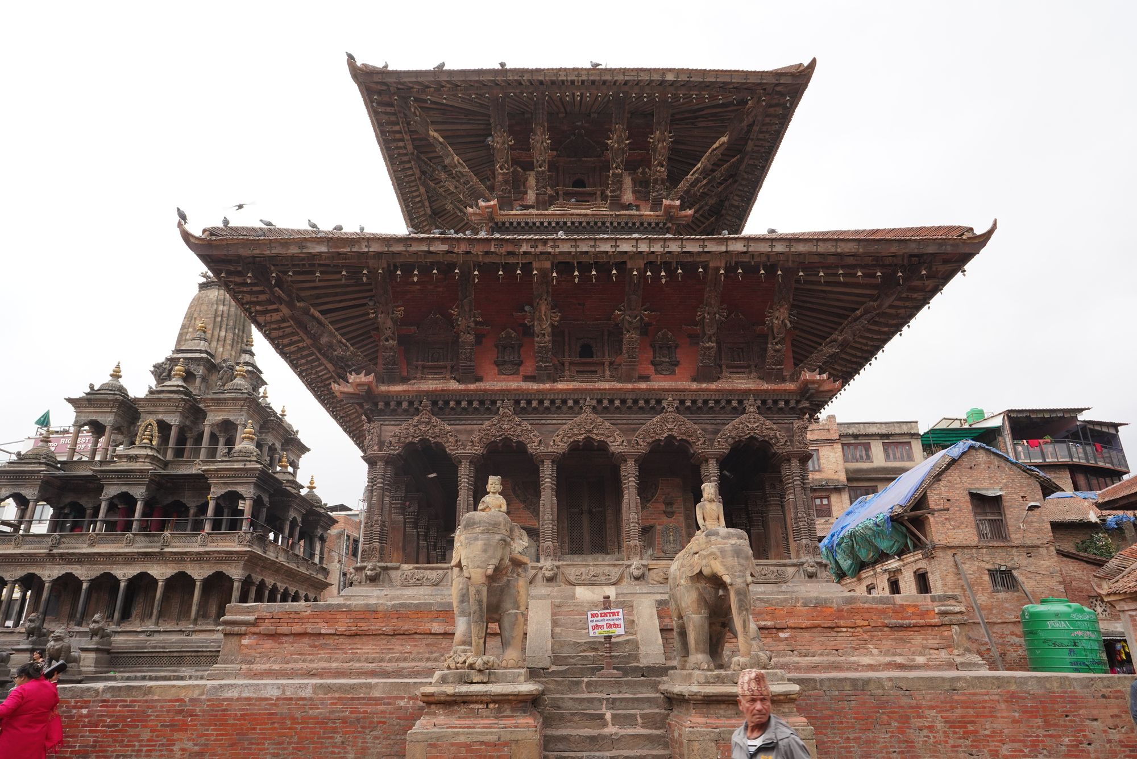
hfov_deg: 73.7
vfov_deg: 53.1
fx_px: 758
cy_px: 380
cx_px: 568
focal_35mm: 24
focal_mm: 24
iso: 800
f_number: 13
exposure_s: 1/100
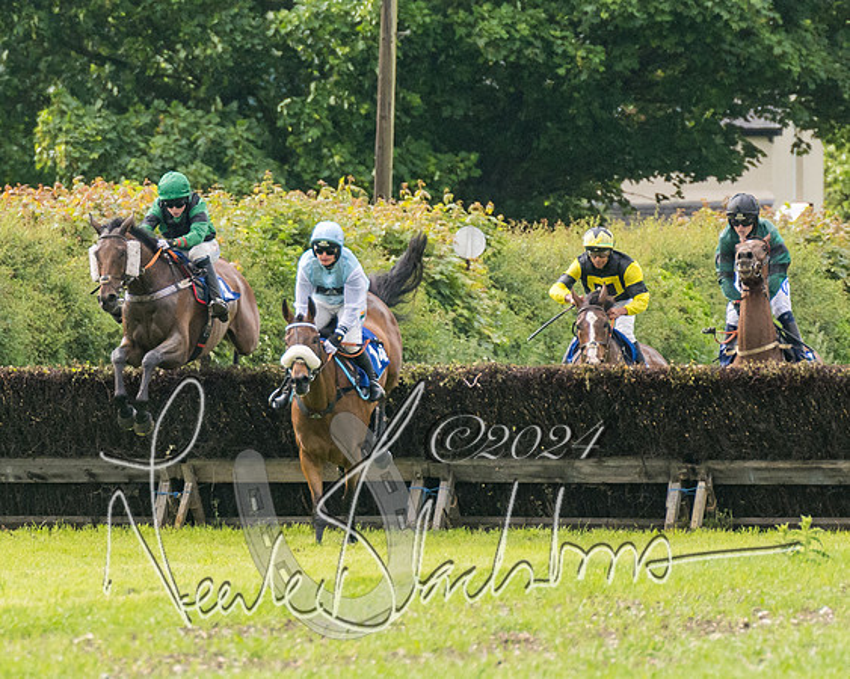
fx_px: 22140
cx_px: 264
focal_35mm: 880
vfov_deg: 1.8
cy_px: 316
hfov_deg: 2.2
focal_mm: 280
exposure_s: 1/2000
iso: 400
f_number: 4
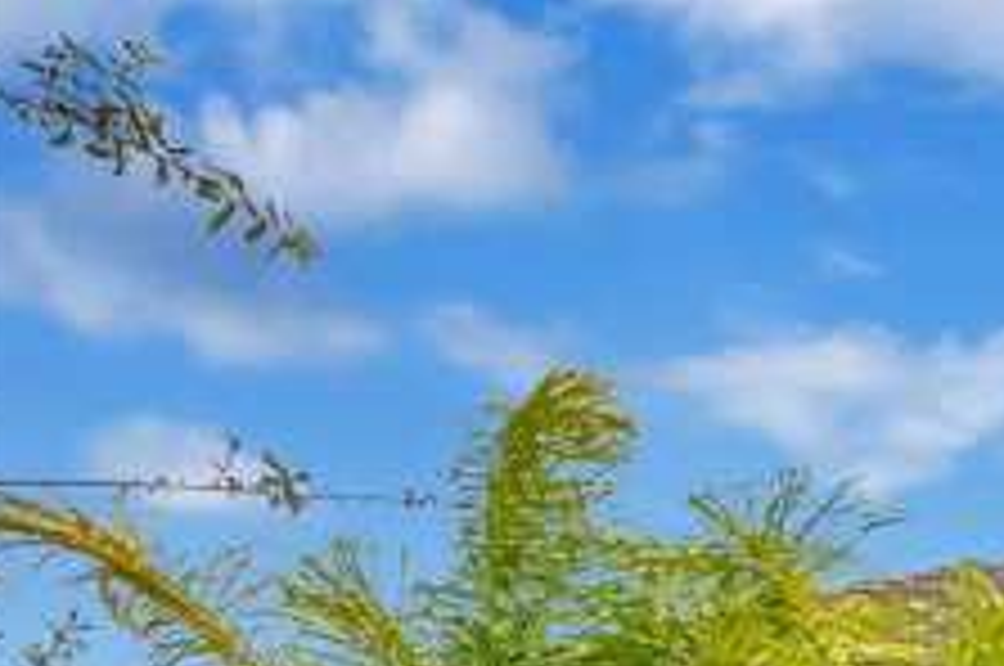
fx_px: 3203
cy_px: 1123
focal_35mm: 115
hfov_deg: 15.5
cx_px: 1769
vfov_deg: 11.2
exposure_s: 1/45
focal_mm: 32
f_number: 16
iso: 100
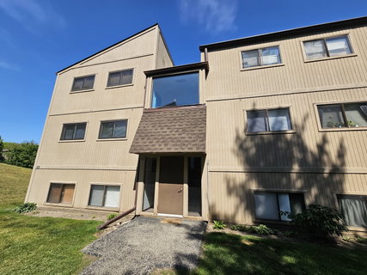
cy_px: 138
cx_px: 184
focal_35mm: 13
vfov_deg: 89.9
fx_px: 138
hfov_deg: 106.2
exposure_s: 1/2436
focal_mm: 2.2
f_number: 2.2
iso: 50
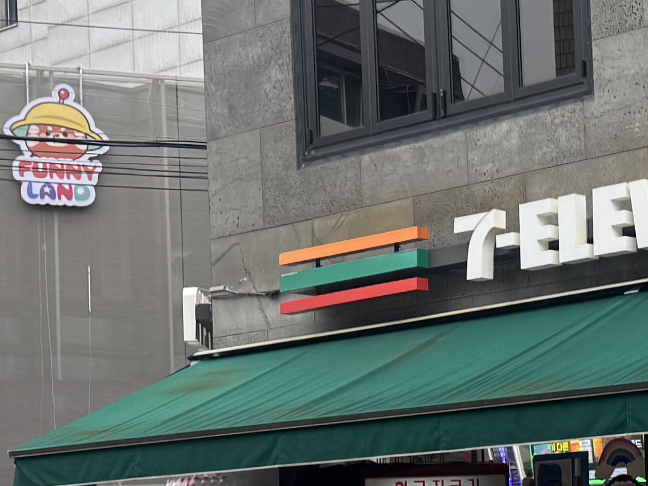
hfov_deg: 16.6
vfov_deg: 13.0
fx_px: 2116
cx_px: 789
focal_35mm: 113
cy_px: 417
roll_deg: +2.9
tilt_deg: +5.2
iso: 64
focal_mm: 6.76
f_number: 1.78
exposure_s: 1/176
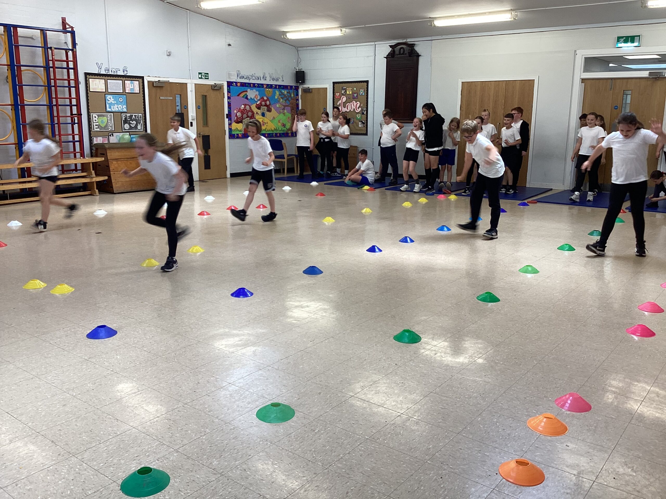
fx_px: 596
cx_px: 333
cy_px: 250
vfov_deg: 45.4
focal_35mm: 31
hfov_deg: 58.4
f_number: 2.4
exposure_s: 1/50
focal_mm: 3.3
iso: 50
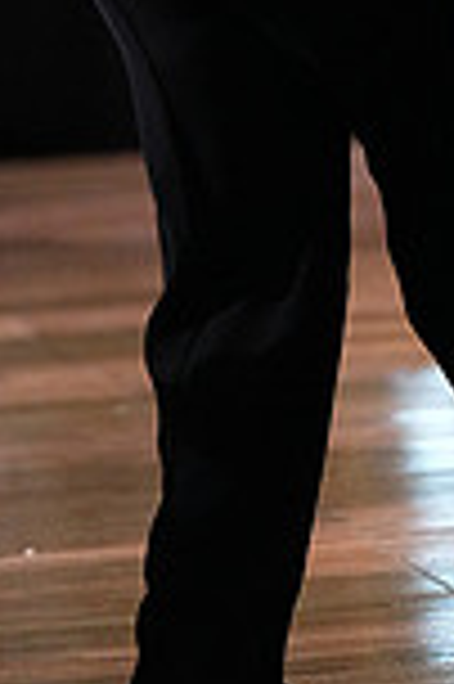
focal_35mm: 763
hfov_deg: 1.8
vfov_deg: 2.7
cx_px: 793
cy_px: -230
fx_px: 14465
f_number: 4.5
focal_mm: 200
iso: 6400
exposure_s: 1/400
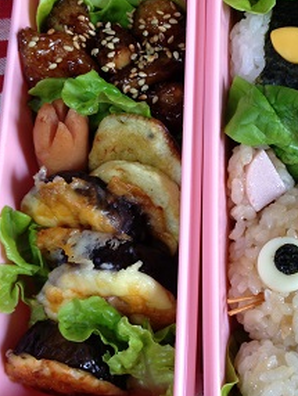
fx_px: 688
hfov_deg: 24.2
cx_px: 226
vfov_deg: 32.0
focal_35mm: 60
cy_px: 154
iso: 80
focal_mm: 4.28
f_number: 2.4
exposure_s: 1/20
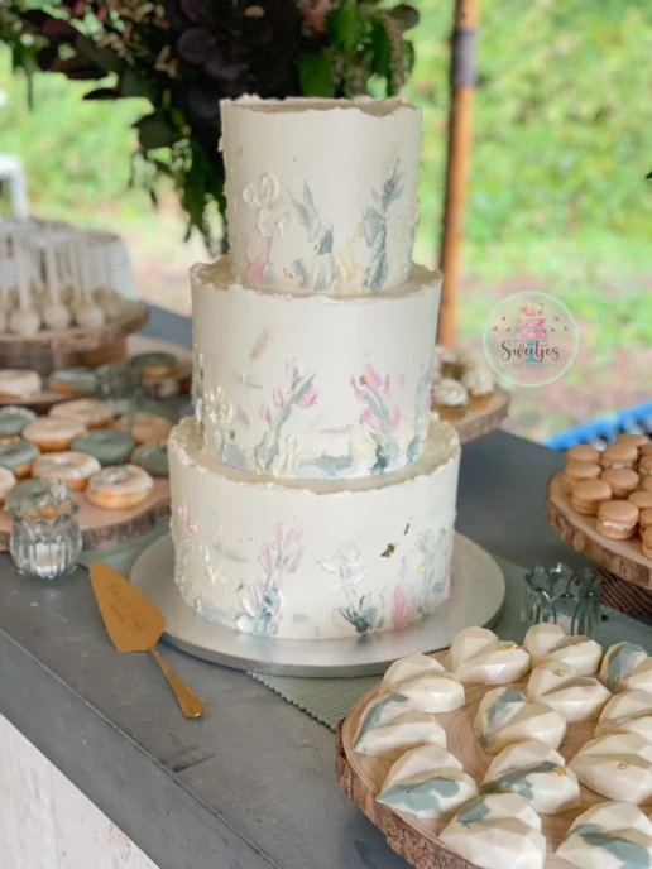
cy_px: 434
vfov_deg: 36.8
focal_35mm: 52
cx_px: 326
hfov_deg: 28.0
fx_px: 1306
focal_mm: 6
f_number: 2
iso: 160
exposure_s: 1/122
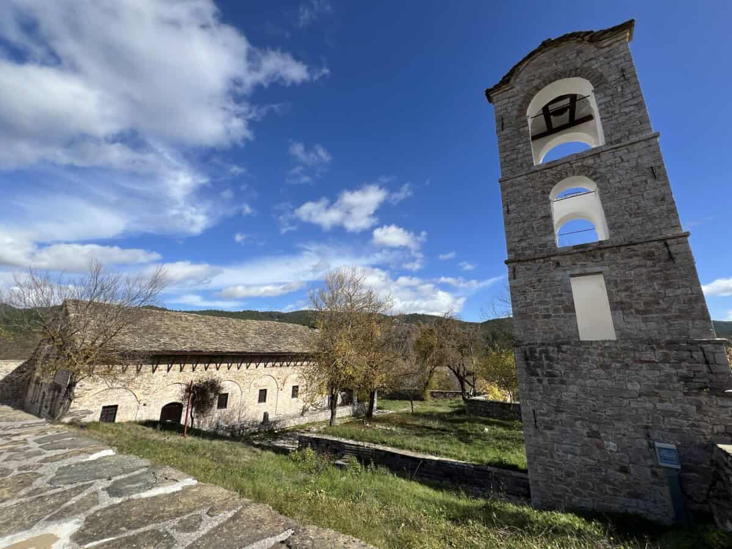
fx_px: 275
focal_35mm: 13
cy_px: 274
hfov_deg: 106.2
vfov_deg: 89.9
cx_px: 366
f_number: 1.8
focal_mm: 1.6
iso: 32
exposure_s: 1/2096
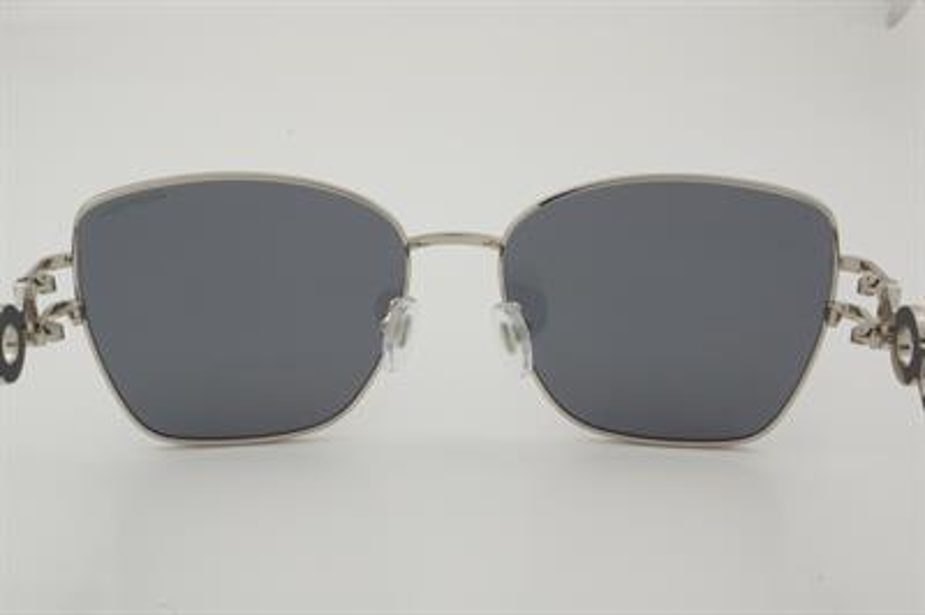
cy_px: 308
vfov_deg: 25.7
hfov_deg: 37.9
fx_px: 1348
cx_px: 462
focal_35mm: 52
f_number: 29
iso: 100
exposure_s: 1/3
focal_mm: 35
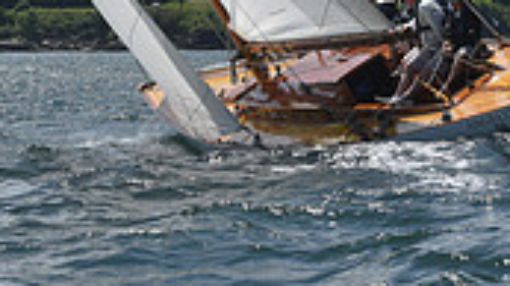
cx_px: 52
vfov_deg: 4.7
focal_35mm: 246
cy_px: -534
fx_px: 3324
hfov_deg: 8.7
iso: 250
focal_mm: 70
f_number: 9
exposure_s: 1/1250
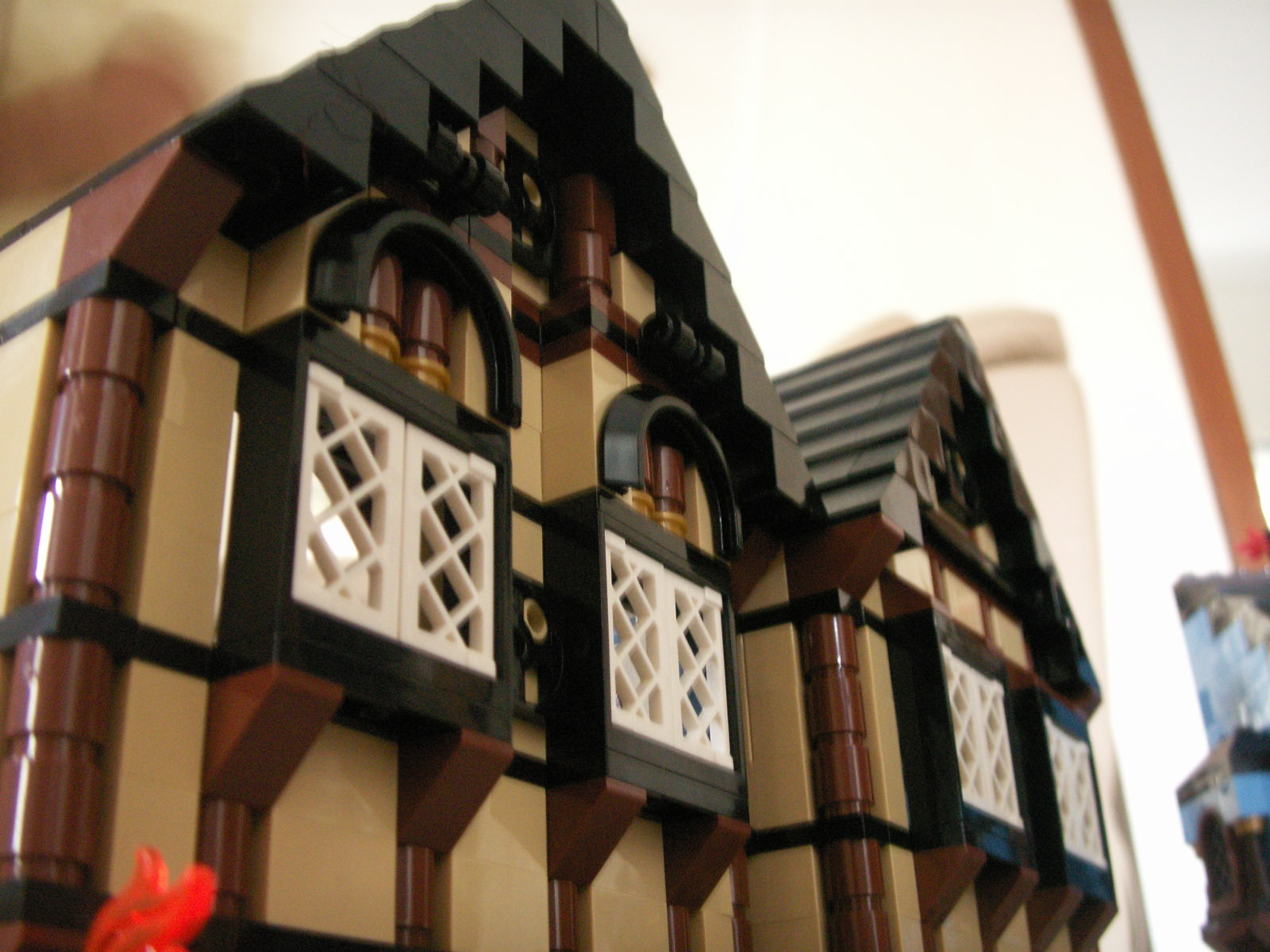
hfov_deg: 50.1
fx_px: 1357
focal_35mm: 37
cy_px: 476
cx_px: 635
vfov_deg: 38.7
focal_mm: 7.7
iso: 160
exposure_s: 1
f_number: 3.5
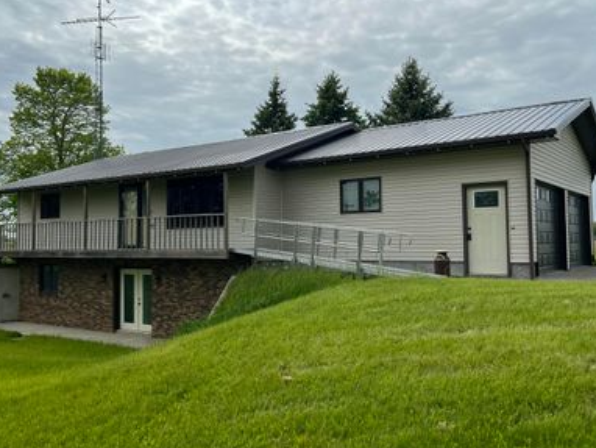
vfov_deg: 41.8
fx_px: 586
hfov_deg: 53.9
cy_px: 208
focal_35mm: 34
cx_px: 282
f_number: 1.5
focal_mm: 5.7
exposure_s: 1/7463
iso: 50
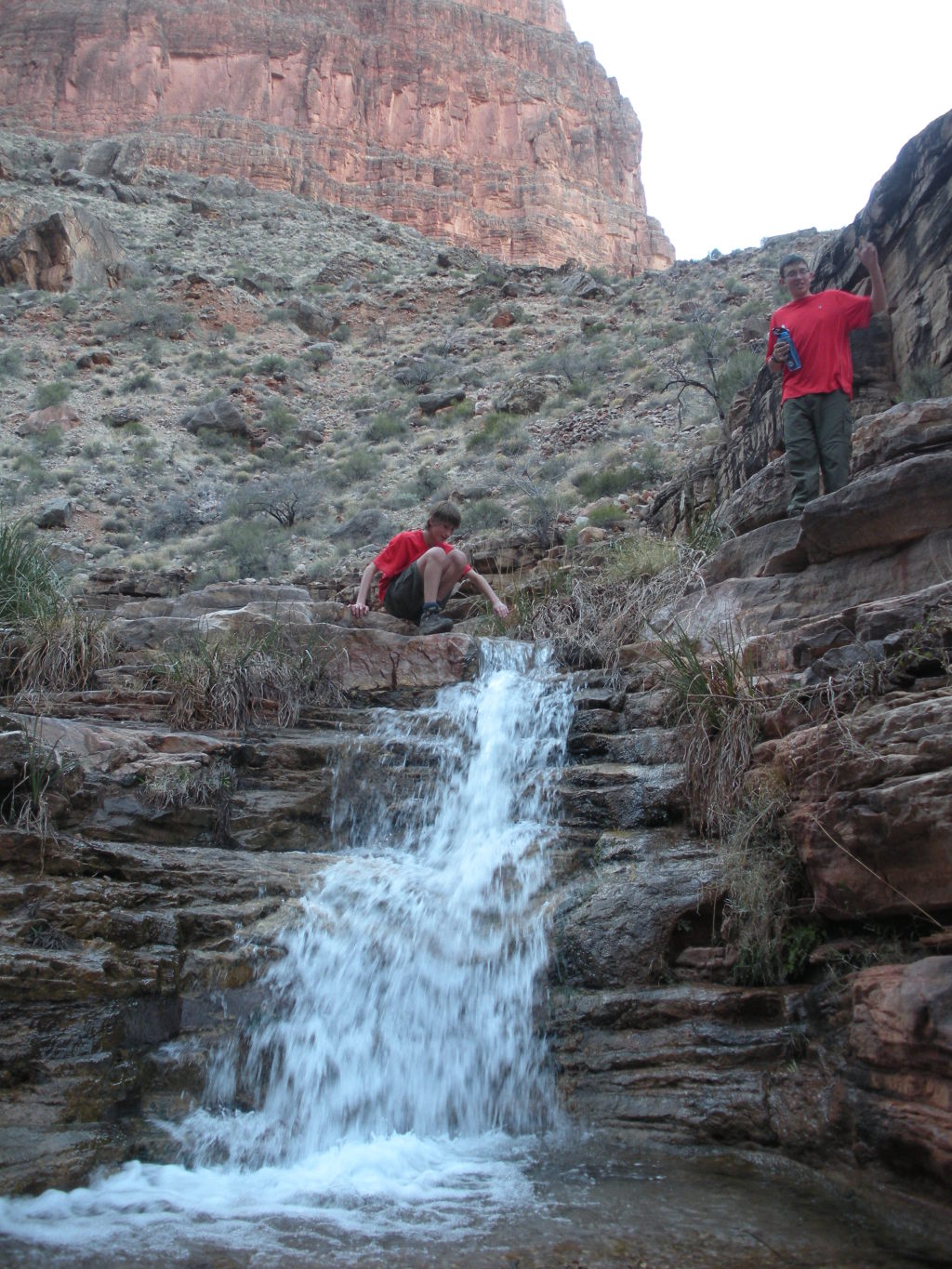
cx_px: 476
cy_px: 634
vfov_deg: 51.4
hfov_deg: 39.7
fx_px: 1320
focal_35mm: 36
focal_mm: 6.3
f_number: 3.5
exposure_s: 1/57.5
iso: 119
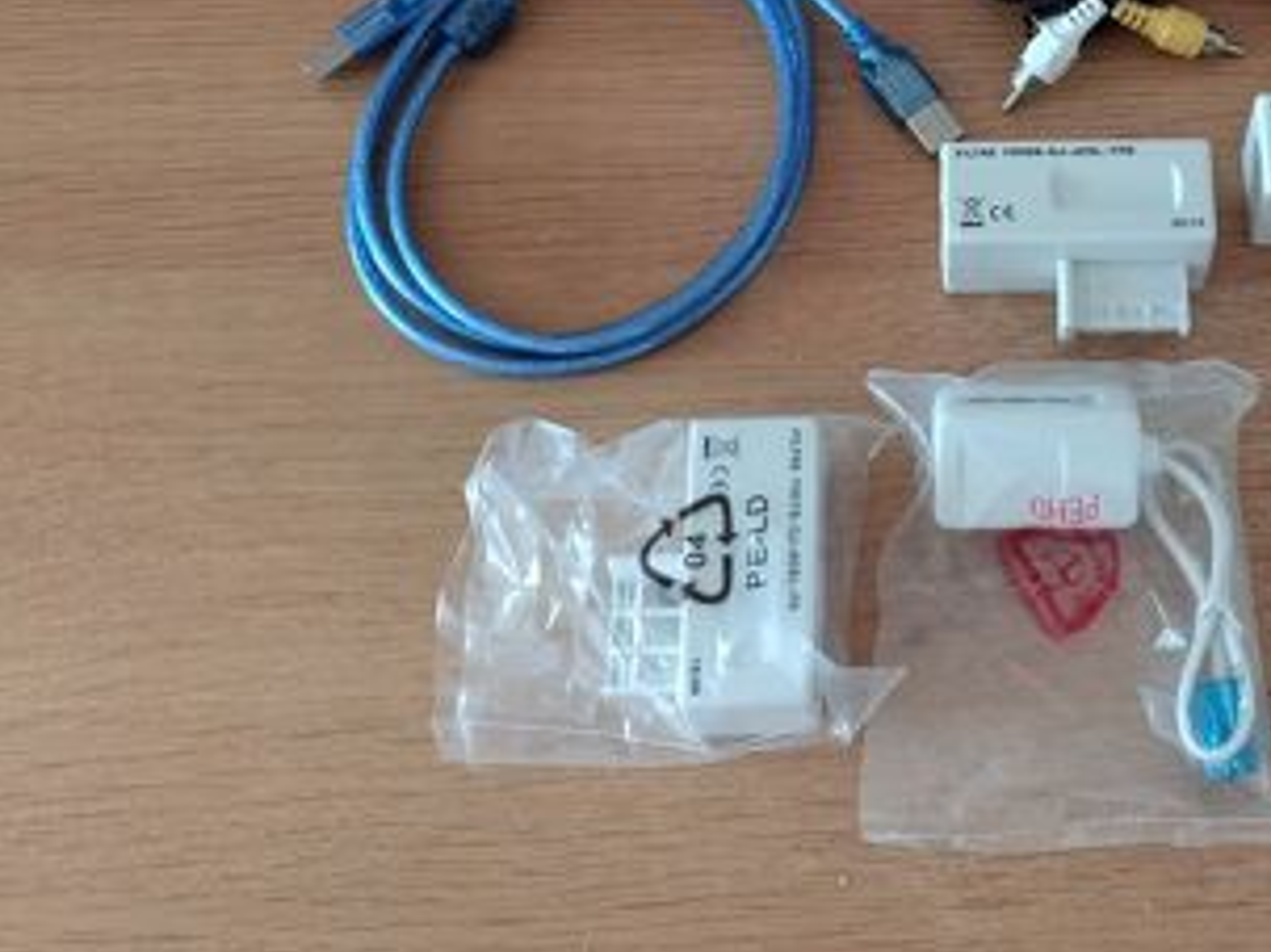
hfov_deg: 39.7
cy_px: 377
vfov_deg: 31.4
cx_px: 1003
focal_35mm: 46
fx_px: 1688
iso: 160
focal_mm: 4.22
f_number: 1.8
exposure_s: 1/33.3
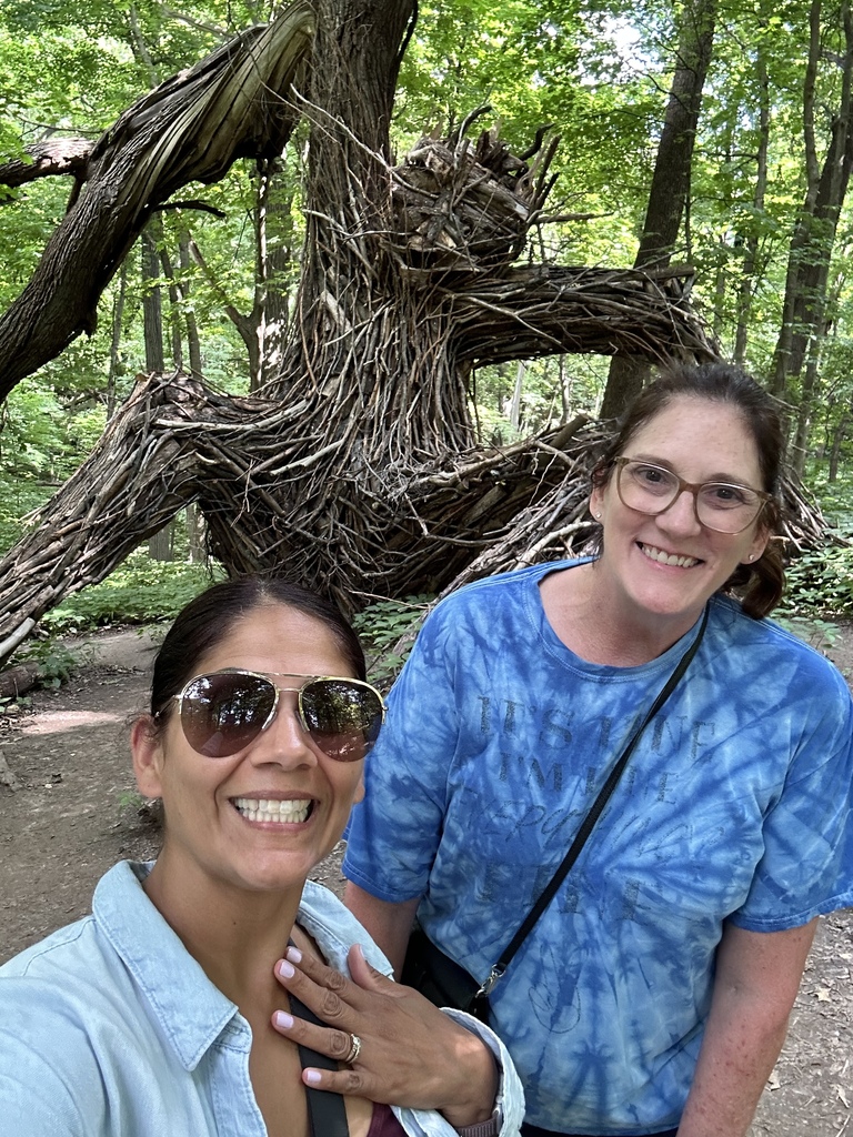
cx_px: 426
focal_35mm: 30
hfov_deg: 46.8
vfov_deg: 60.0
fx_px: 986
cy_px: 568
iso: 100
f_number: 1.9
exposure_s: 1/60
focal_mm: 2.69
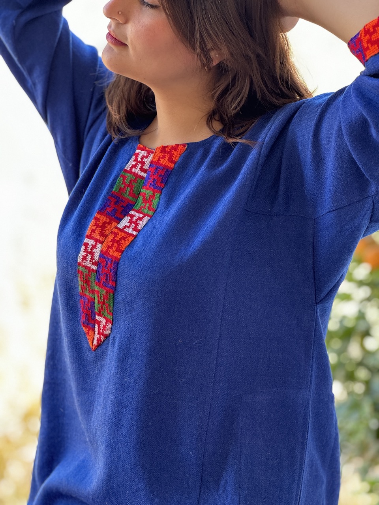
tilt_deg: -13.1
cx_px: 190
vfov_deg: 25.3
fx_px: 1124
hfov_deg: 19.1
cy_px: 252
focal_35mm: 77
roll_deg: +0.1
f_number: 2.8
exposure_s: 1/98
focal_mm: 9
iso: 200
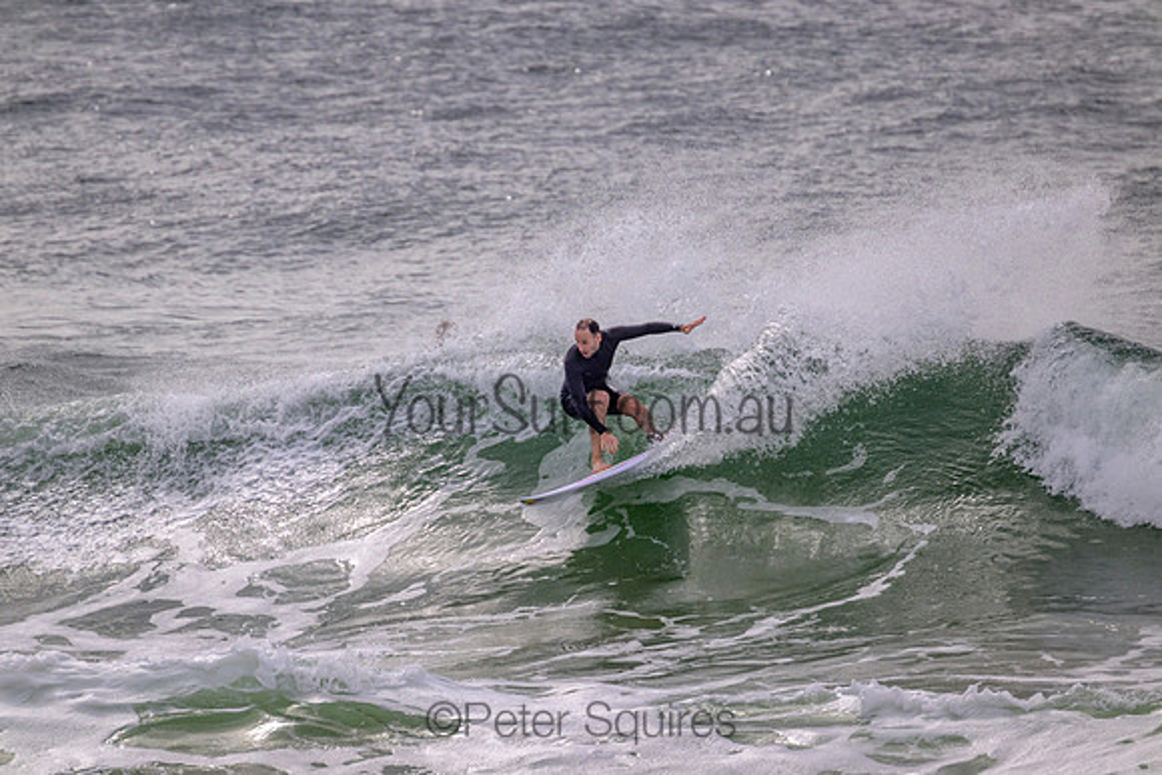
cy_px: 388
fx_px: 25827
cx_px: 581
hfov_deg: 2.6
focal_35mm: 800
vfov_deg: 1.7
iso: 900
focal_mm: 800
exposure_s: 1/2000
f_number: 11
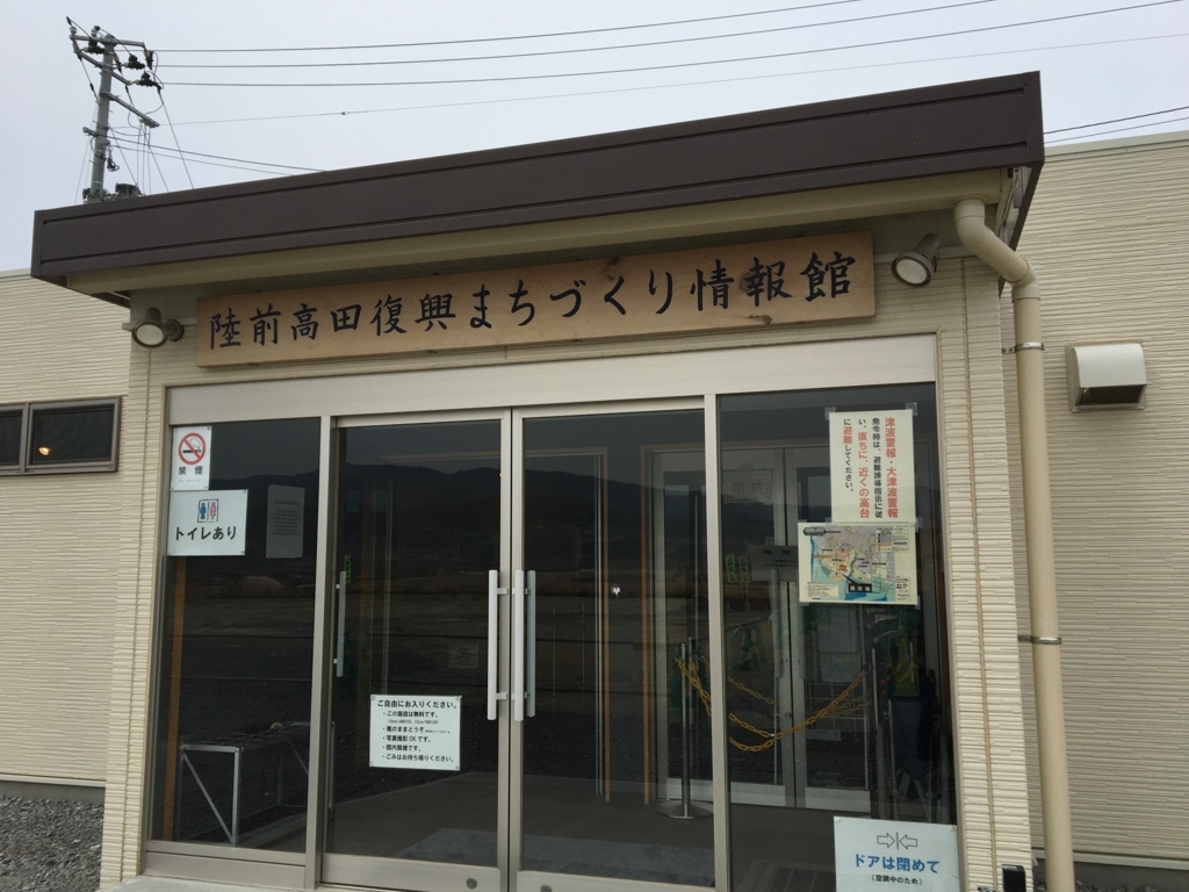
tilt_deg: +9.8
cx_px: 594
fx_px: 996
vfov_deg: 48.2
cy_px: 446
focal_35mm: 29
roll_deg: -1.8
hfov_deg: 61.7
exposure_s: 1/1748
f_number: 2.2
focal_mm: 4.15
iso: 25
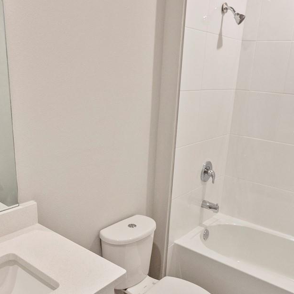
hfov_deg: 51.1
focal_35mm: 32
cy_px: 177
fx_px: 307
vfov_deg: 50.8
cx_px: 157
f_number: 4
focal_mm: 7
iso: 800
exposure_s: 1/60
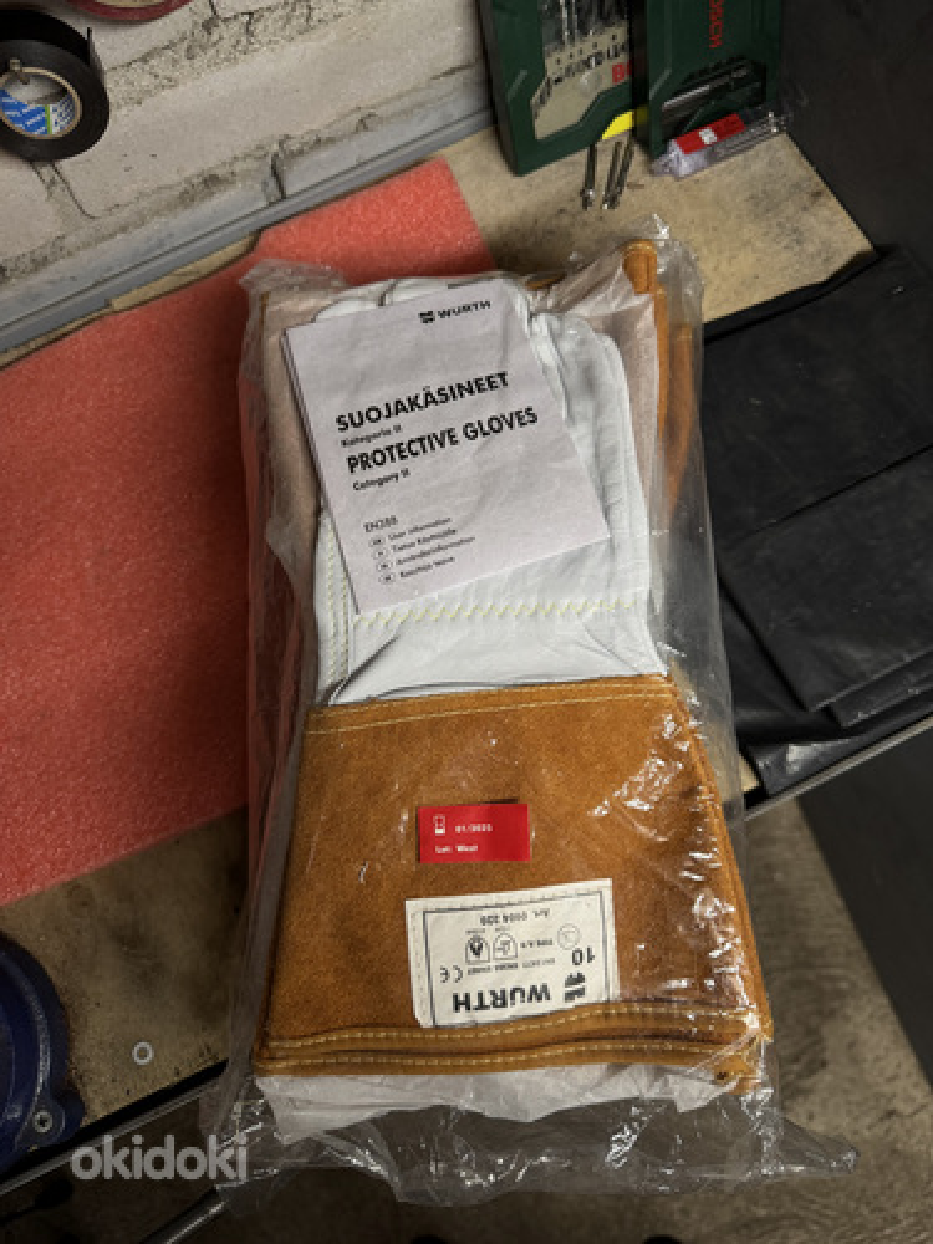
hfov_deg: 56.8
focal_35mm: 24
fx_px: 862
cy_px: 622
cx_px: 466
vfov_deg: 71.6
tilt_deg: -73.2
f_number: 1.78
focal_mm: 6.76
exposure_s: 1/100
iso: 200
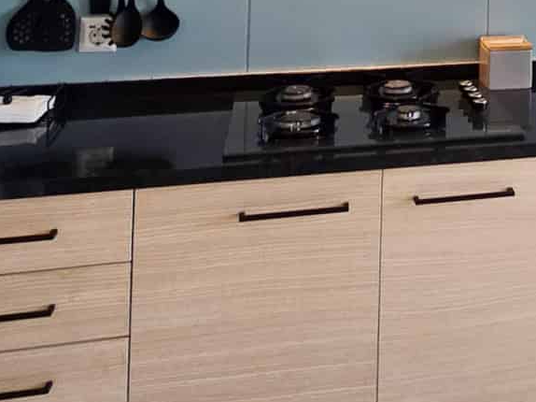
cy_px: -182
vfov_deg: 21.6
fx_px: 898
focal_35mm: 58
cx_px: 595
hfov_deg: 29.8
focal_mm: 2.2
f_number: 2.2
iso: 125
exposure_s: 1/50
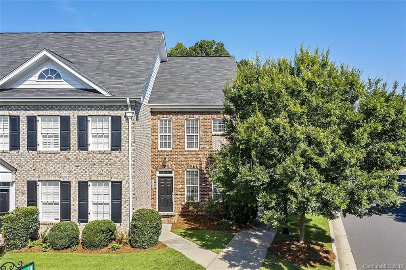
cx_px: 203
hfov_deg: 65.5
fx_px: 316
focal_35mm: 28
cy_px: 135
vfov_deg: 46.3
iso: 100
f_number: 6.3
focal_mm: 10.26
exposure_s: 1/500
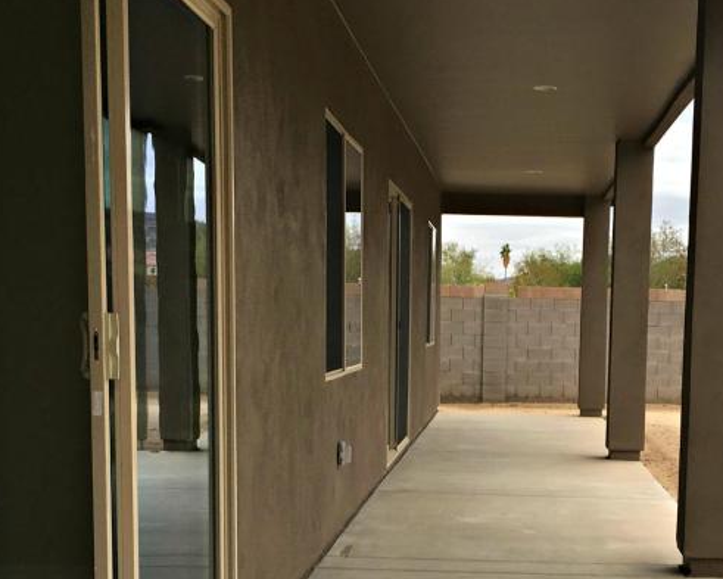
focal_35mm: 59
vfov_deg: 25.2
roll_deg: -1.0
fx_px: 1263
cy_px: 486
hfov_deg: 31.4
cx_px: 533
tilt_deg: -8.6
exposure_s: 1/184
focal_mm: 4.15
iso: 25
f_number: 2.2
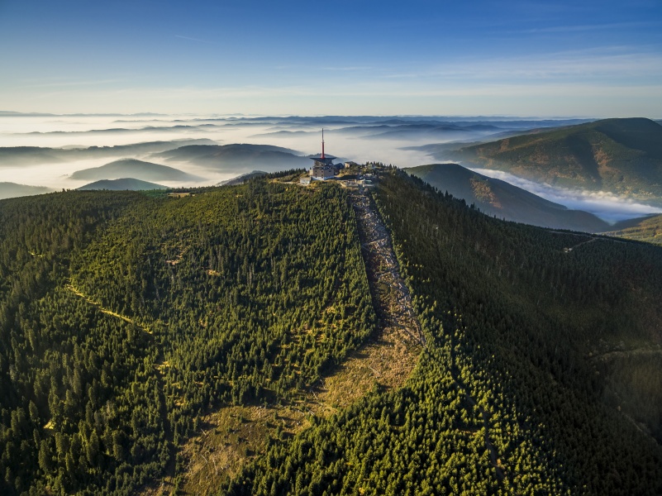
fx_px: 382
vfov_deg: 65.9
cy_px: 248
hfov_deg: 81.8
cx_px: 331
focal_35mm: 20
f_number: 2.8
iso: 100
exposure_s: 1/2100
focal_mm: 3.61
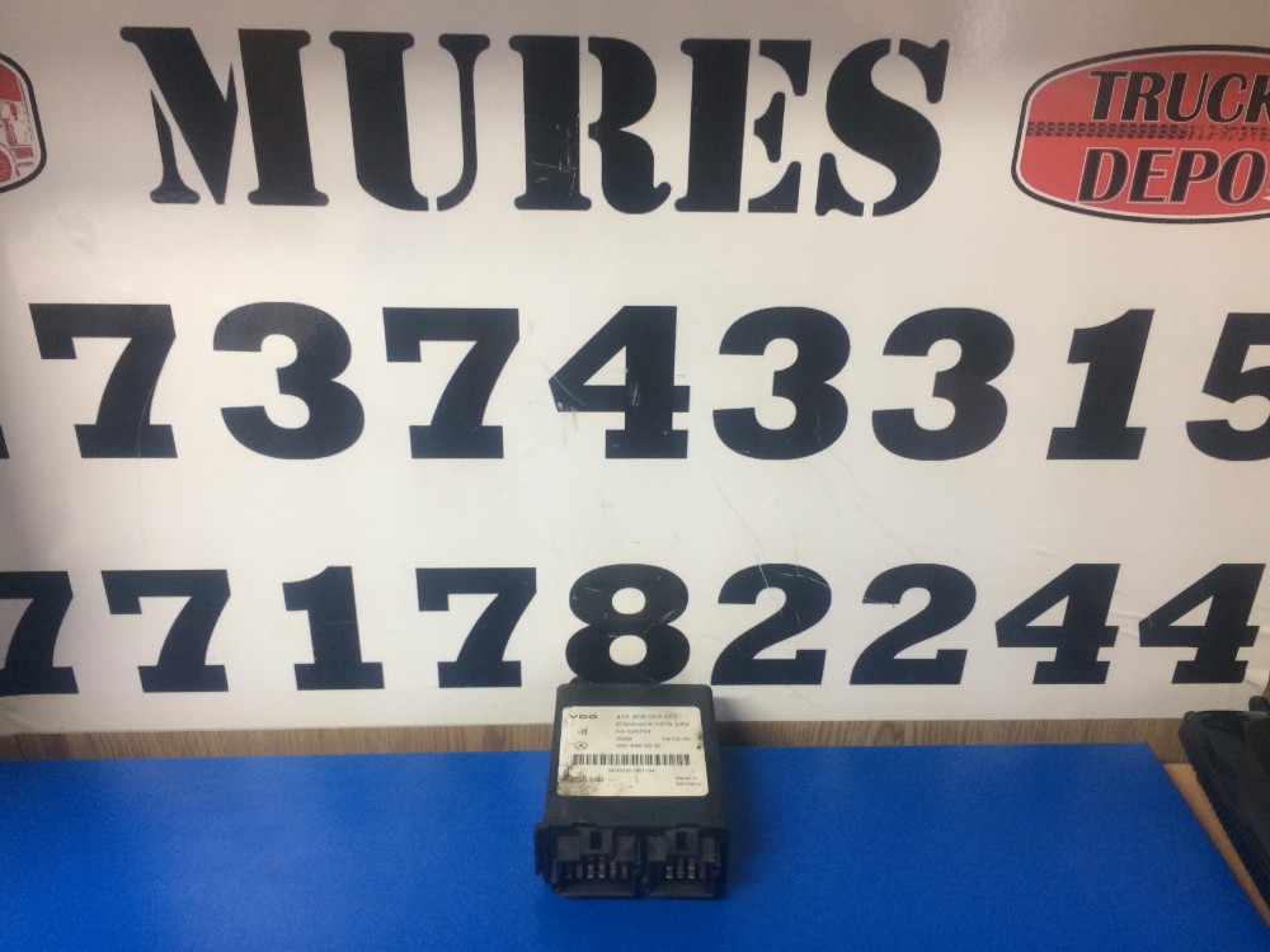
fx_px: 1064
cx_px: 635
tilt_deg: -27.1
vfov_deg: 48.2
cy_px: 476
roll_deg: -2.4
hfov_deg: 61.7
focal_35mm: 29
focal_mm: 4.15
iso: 125
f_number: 2.2
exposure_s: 1/33
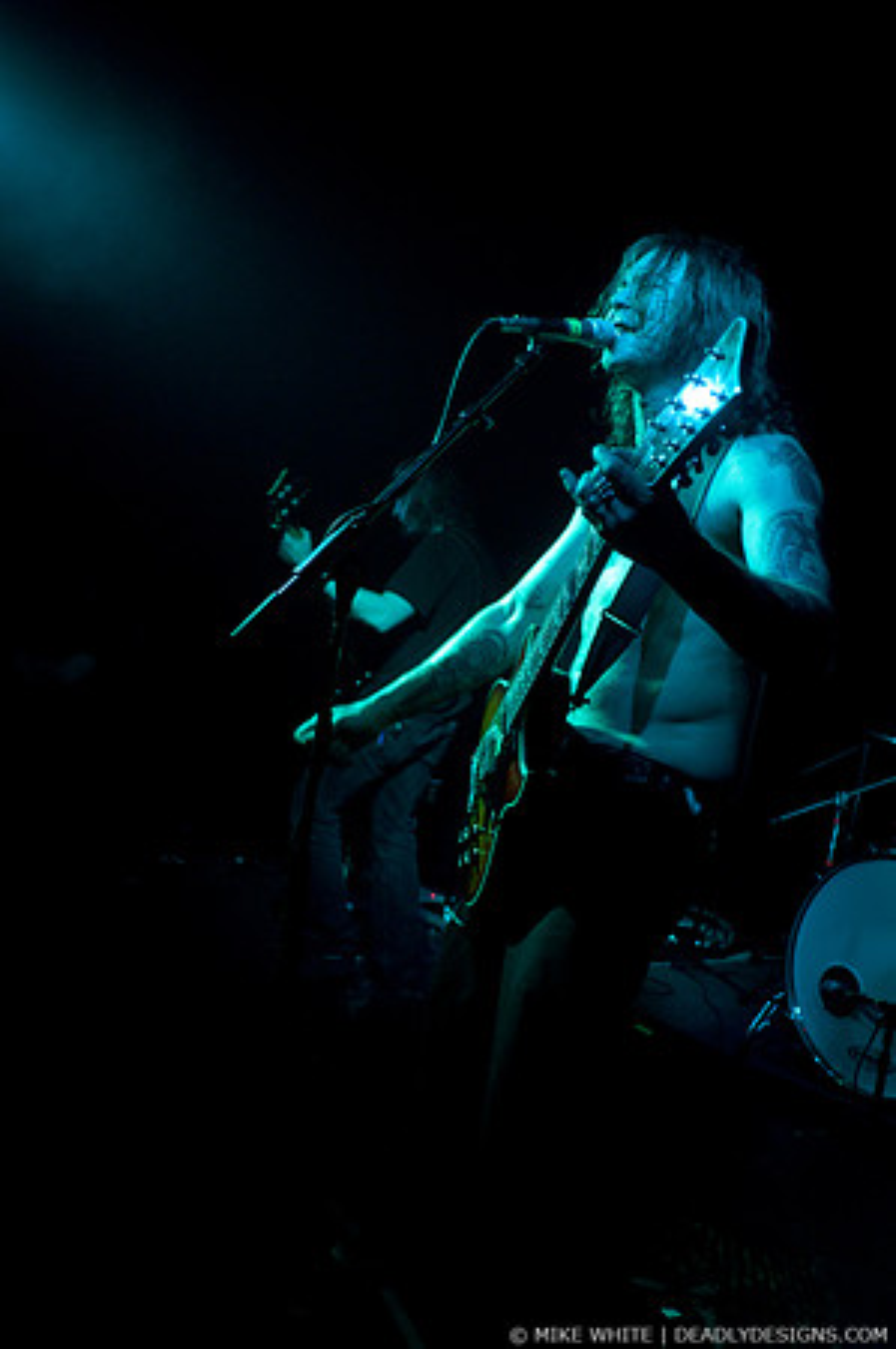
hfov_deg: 43.5
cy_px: 674
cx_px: 448
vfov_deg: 62.0
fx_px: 1123
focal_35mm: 30
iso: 1250
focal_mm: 20
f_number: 2.8
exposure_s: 1/60
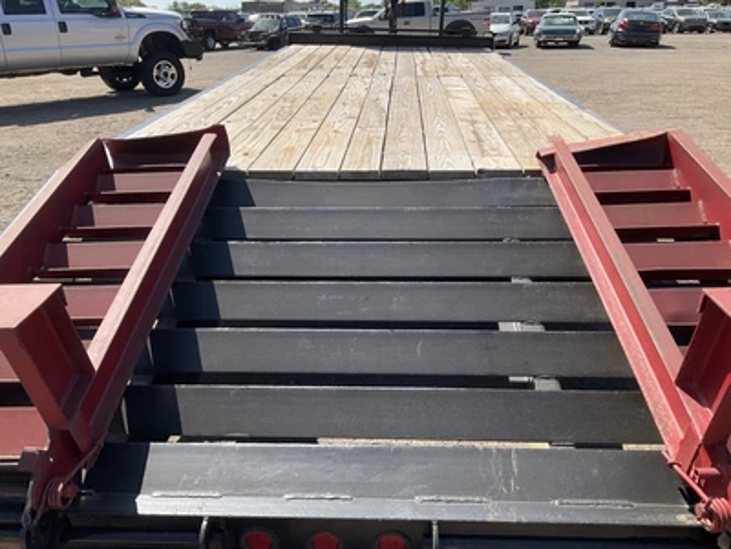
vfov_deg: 48.2
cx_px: 366
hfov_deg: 61.7
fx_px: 612
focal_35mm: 29
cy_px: 274
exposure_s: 1/1311
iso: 25
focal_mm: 3
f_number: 1.8
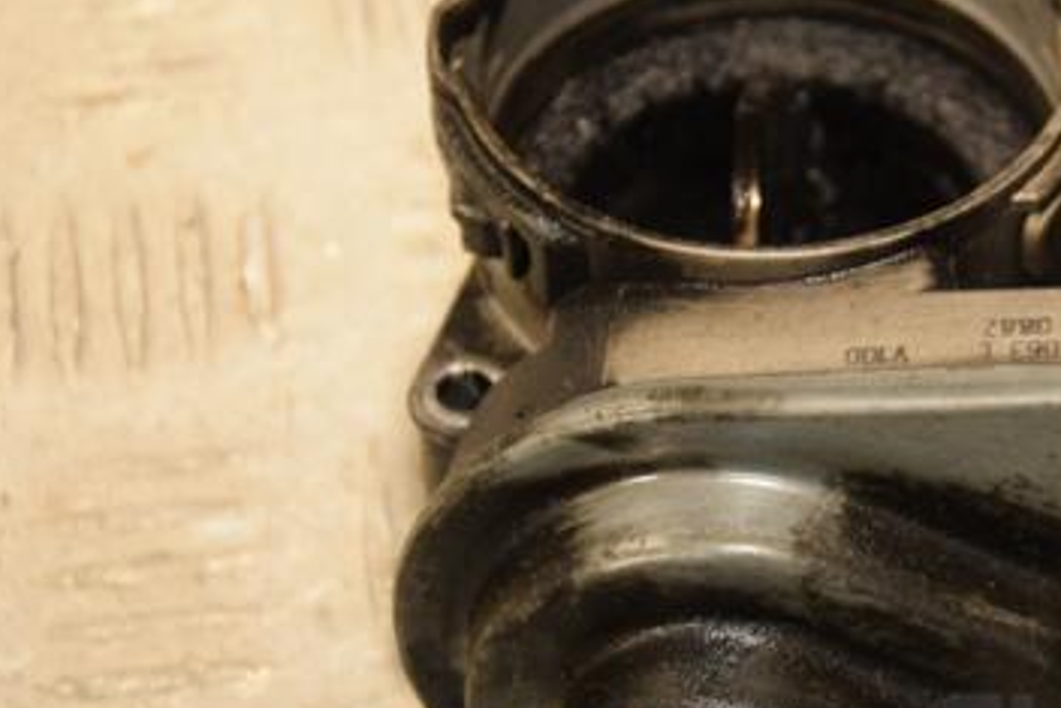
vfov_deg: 7.7
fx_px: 5277
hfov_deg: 11.4
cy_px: 337
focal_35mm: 179
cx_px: 886
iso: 800
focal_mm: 70
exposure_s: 1/125
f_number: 5.3
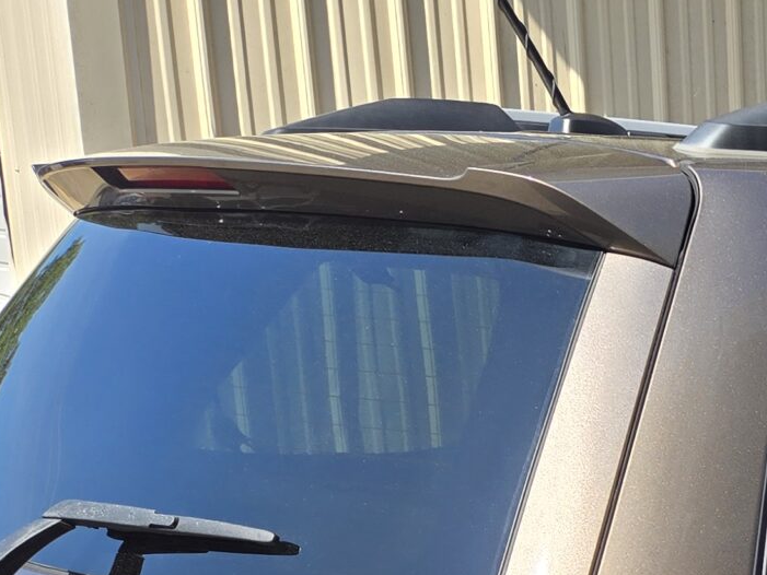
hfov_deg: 19.8
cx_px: 1187
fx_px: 1862
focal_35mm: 84
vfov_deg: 16.2
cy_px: 831
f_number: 1.8
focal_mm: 5.4
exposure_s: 1/1016
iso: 25
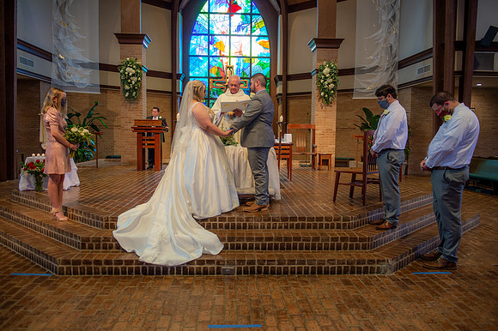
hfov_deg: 60.3
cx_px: 249
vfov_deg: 42.3
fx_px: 429
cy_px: 166
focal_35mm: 31
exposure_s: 1/125
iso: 1250
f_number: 3.5
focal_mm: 31
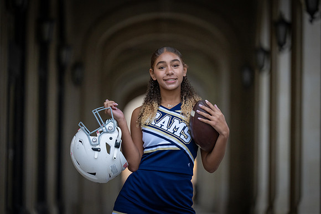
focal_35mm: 167
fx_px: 1489
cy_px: 107
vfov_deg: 8.2
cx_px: 160
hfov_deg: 12.3
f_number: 2.8
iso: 2500
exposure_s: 1/250
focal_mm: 167
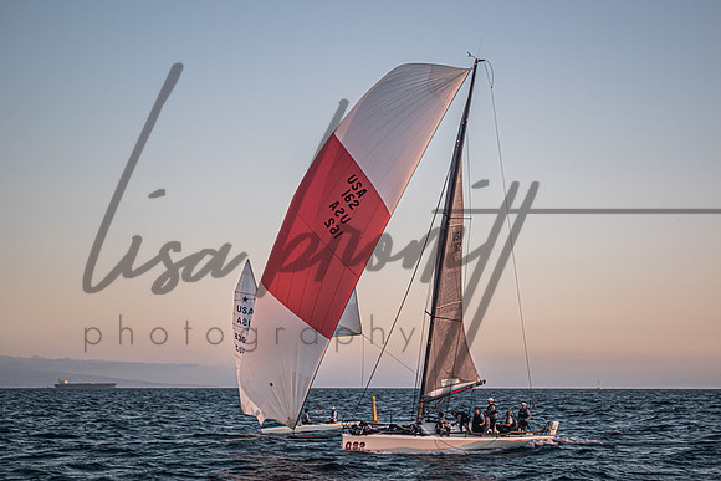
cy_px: 240
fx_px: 1491
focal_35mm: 74
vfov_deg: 18.3
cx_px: 360
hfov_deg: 27.2
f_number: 5.3
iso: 100
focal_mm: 48
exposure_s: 1/30
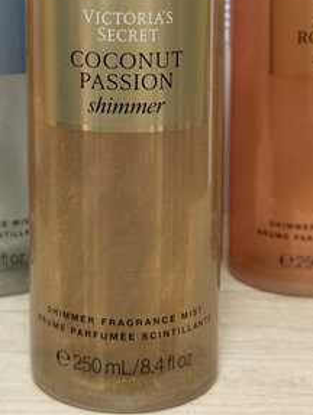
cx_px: 126
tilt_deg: -8.6
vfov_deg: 21.6
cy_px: 63
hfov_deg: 16.6
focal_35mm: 89
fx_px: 1071
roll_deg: +0.3
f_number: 1.78
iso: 100
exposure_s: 1/60
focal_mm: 6.76
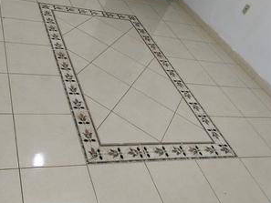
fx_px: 313
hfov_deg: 45.5
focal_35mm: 40
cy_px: 77
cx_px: 74
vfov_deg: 35.8
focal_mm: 4.7
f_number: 1.8
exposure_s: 1/100
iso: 2548
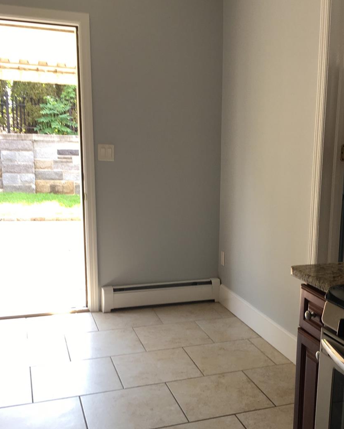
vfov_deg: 43.7
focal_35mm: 42
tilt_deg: -11.2
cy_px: 251
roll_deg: -1.7
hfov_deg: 35.3
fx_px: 535
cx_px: 231
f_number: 2.2
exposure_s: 1/60
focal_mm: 4.15
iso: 25
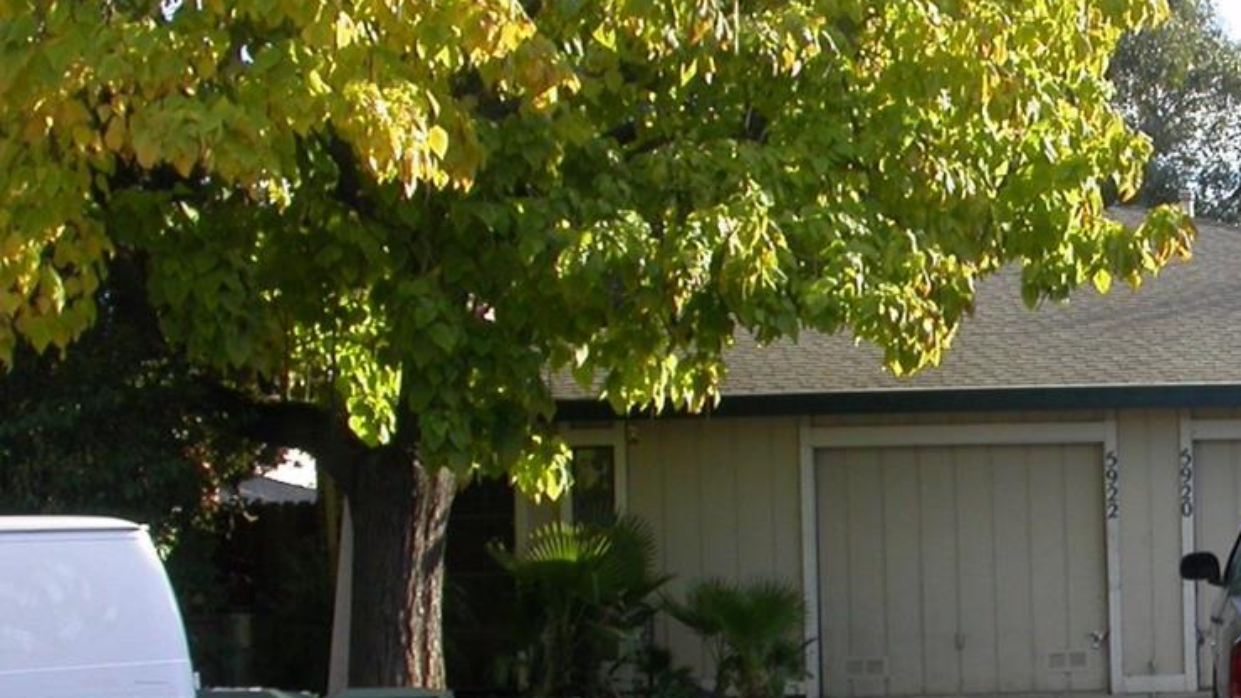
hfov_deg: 24.2
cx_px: 1233
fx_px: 2765
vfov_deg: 14.3
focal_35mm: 84
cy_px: 606
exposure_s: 1/176
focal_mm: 7.85
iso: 100
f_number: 5.3
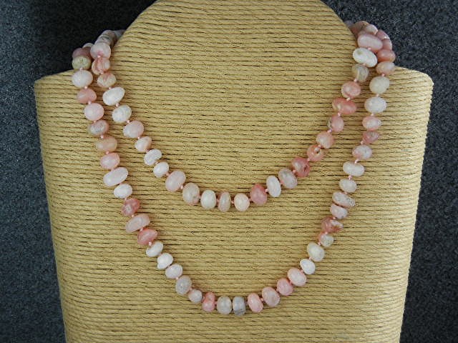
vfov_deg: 32.2
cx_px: 229
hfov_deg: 42.1
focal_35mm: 45
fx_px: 595
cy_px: 172
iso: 400
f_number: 3.8
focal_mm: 8.1
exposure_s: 1/40
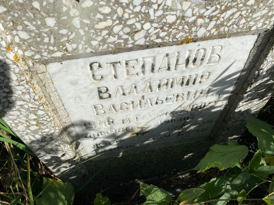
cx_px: 137
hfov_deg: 67.3
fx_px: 206
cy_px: 102
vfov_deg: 53.1
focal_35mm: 26
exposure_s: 1/3984
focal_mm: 4.25
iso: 32
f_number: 1.8
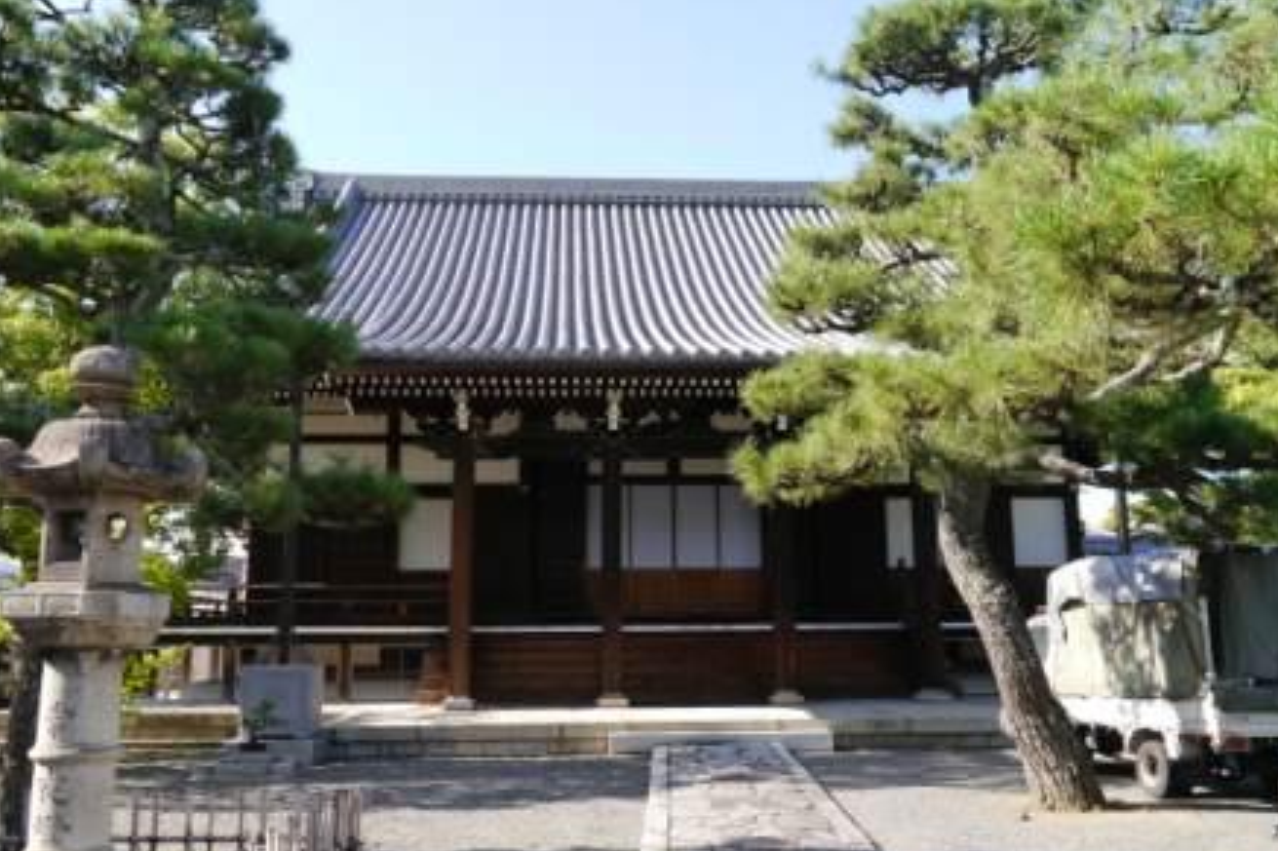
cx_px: 640
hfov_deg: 58.7
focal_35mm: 32
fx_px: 1136
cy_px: 439
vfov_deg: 41.1
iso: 160
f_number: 5.6
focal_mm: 15
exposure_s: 1/200
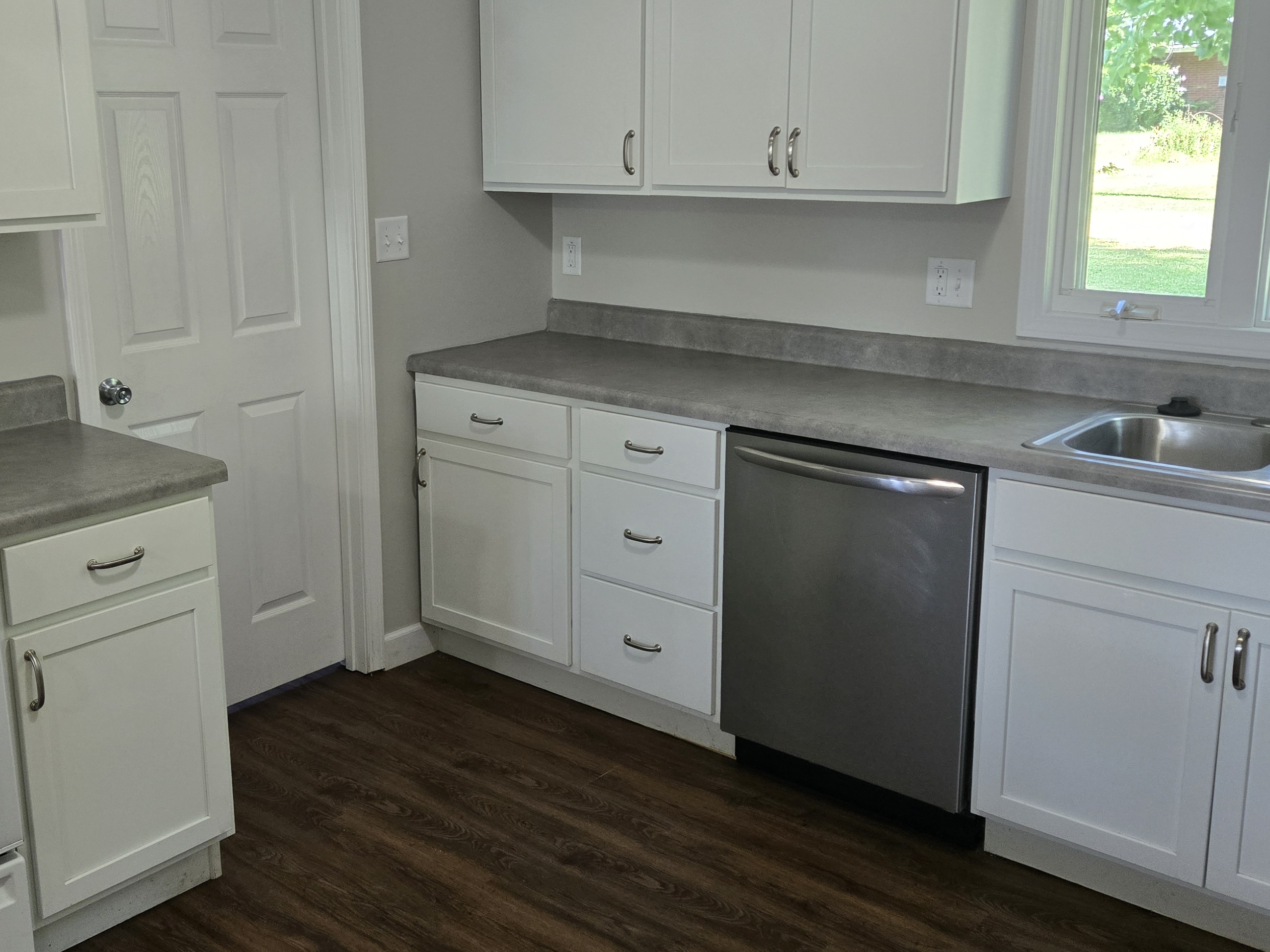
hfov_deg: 51.1
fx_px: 1321
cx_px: 529
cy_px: 438
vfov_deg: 39.6
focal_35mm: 36
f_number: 1.8
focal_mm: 5.4
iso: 160
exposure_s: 1/60
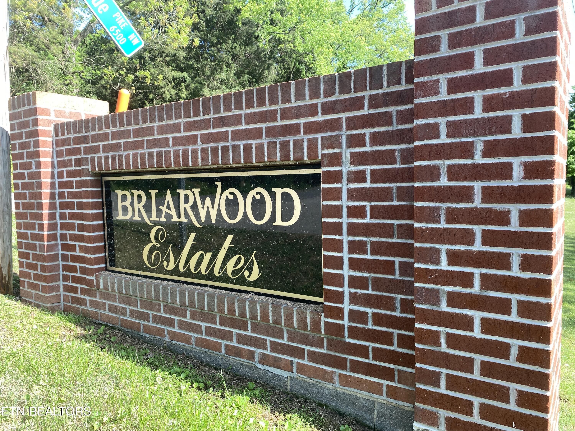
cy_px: 216
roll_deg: +2.2
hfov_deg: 67.3
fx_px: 432
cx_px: 288
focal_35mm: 26
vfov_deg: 53.1
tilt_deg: -5.2
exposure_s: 1/439
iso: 32
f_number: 1.8
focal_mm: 4.25
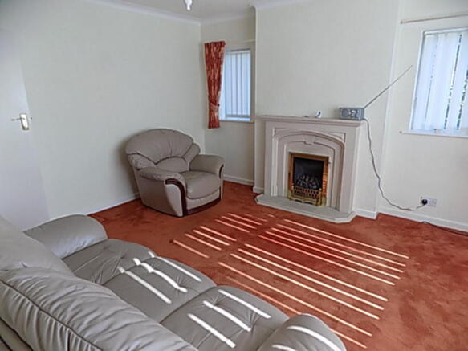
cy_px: 176
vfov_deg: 58.9
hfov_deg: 73.9
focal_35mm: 23
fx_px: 311
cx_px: 234
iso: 80
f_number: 3.1
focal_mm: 4
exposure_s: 1/100
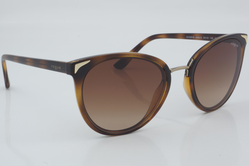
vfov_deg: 18.2
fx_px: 519
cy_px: 83
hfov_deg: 27.0
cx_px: 124
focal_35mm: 75
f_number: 32
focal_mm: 50
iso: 100
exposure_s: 1/3
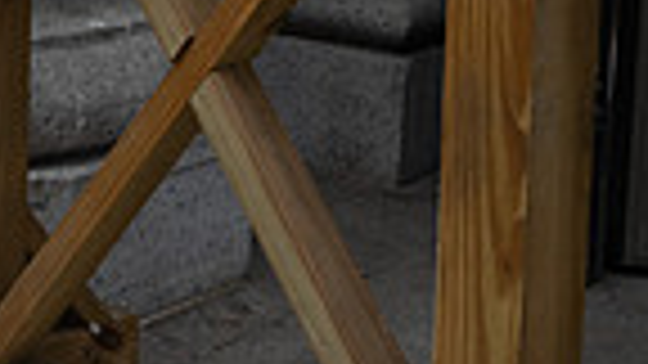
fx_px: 2028
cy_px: -254
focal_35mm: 118
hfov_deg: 16.1
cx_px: -414
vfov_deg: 9.8
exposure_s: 1/2500
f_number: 2.8
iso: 400
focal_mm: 28
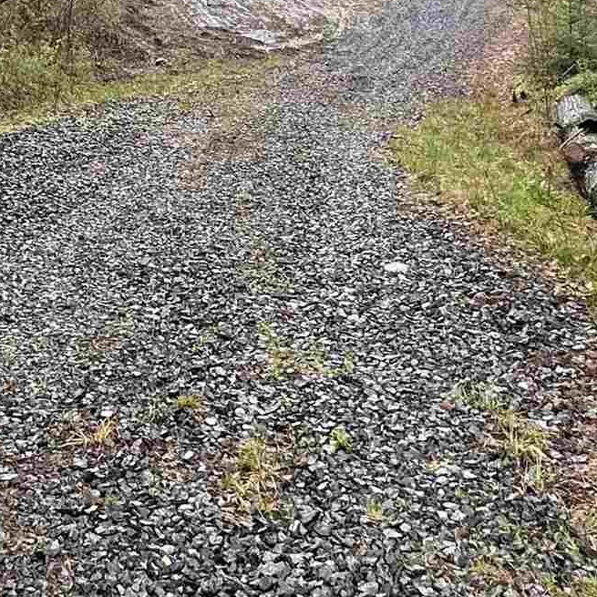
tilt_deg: +2.3
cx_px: 163
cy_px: 15
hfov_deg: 29.2
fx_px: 1132
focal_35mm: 58
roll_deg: -1.0
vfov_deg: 28.0
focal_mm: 2.22
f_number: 2.2
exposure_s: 1/99
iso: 50
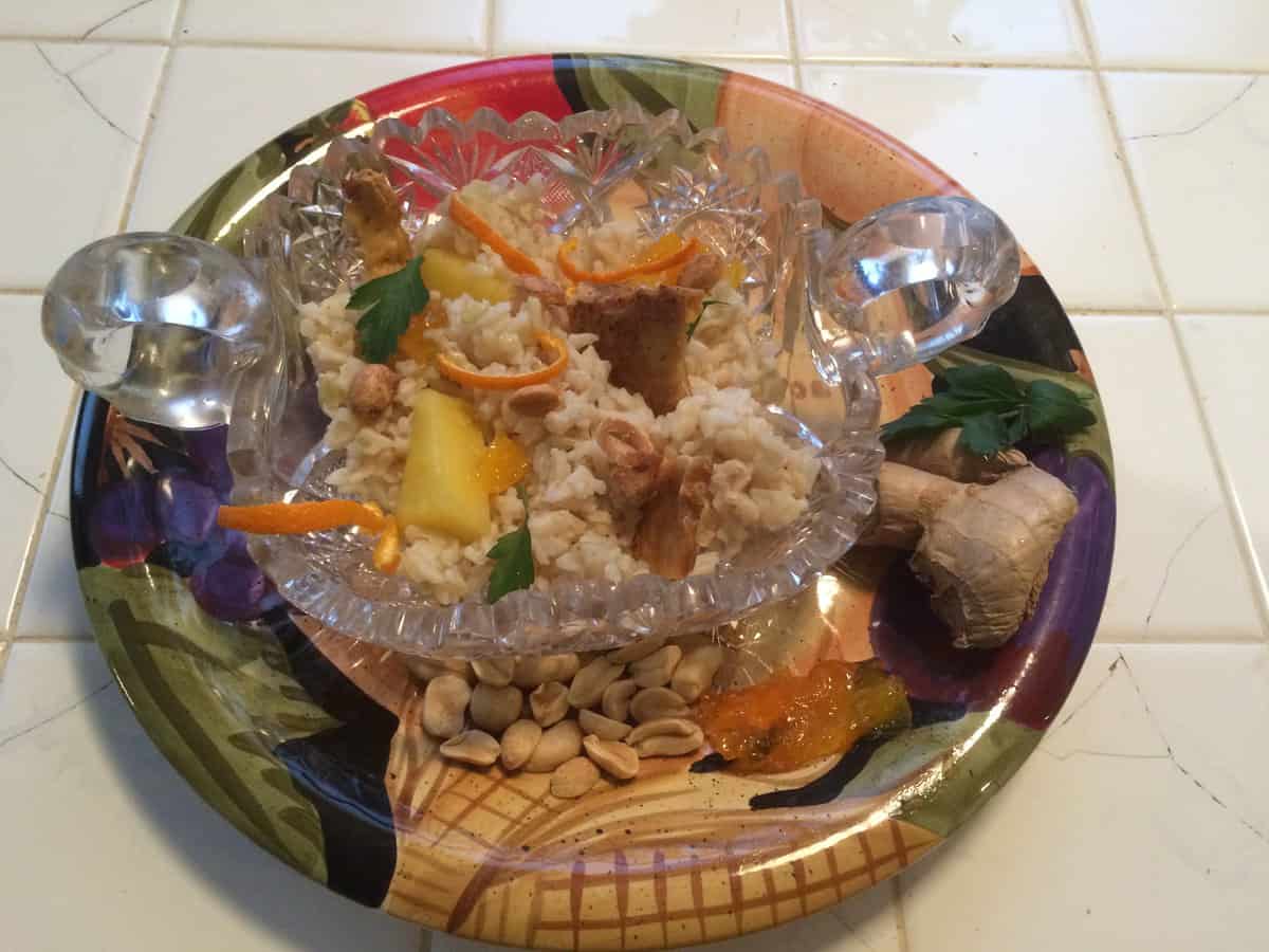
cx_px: 634
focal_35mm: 29
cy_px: 476
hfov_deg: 61.7
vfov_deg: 48.2
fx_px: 1063
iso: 200
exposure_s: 1/30
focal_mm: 4.15
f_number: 2.2
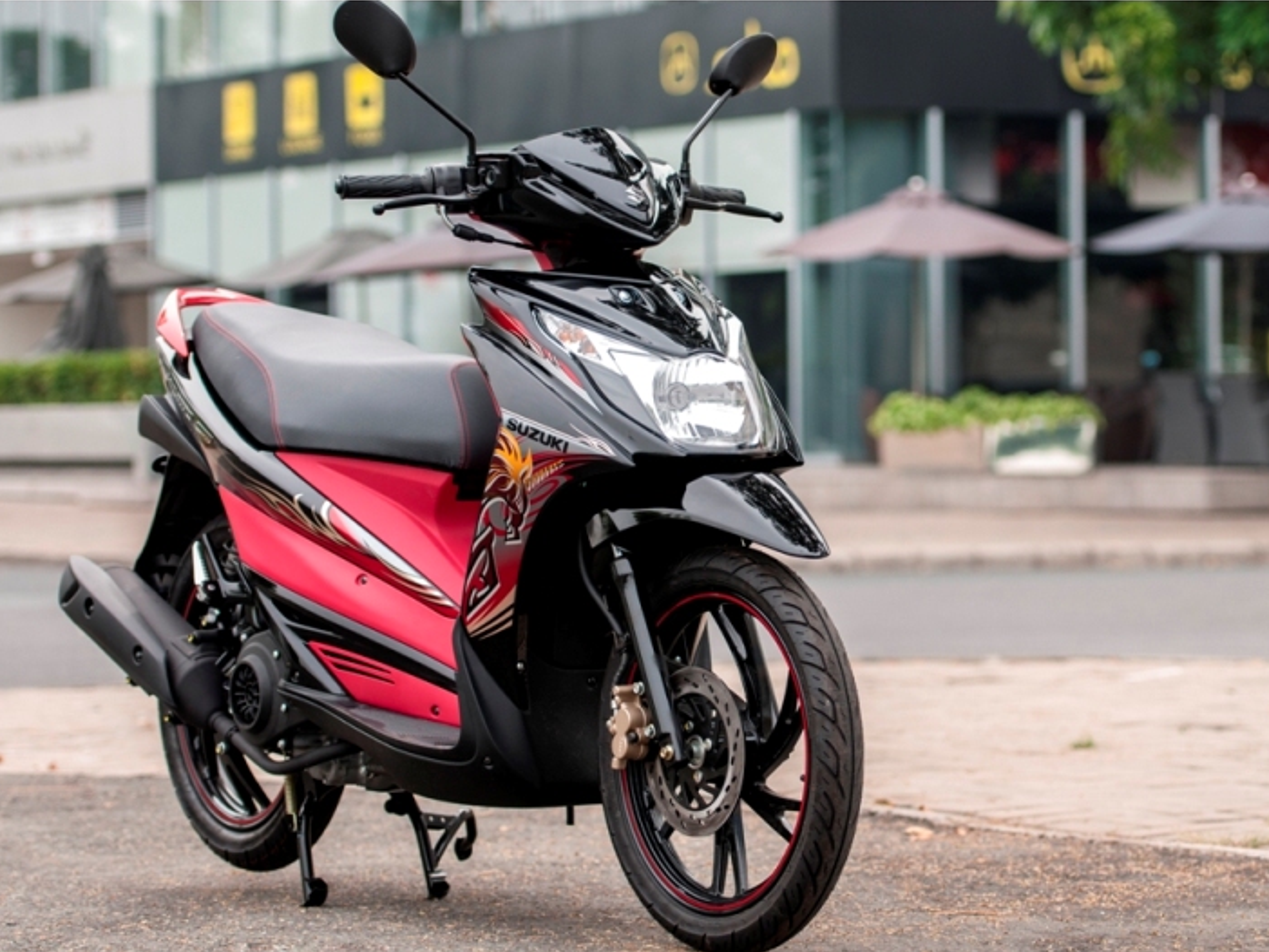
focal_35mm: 115
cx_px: 699
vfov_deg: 12.9
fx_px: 4217
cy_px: 479
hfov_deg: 17.1
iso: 200
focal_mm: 70
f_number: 2.8
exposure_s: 1/500
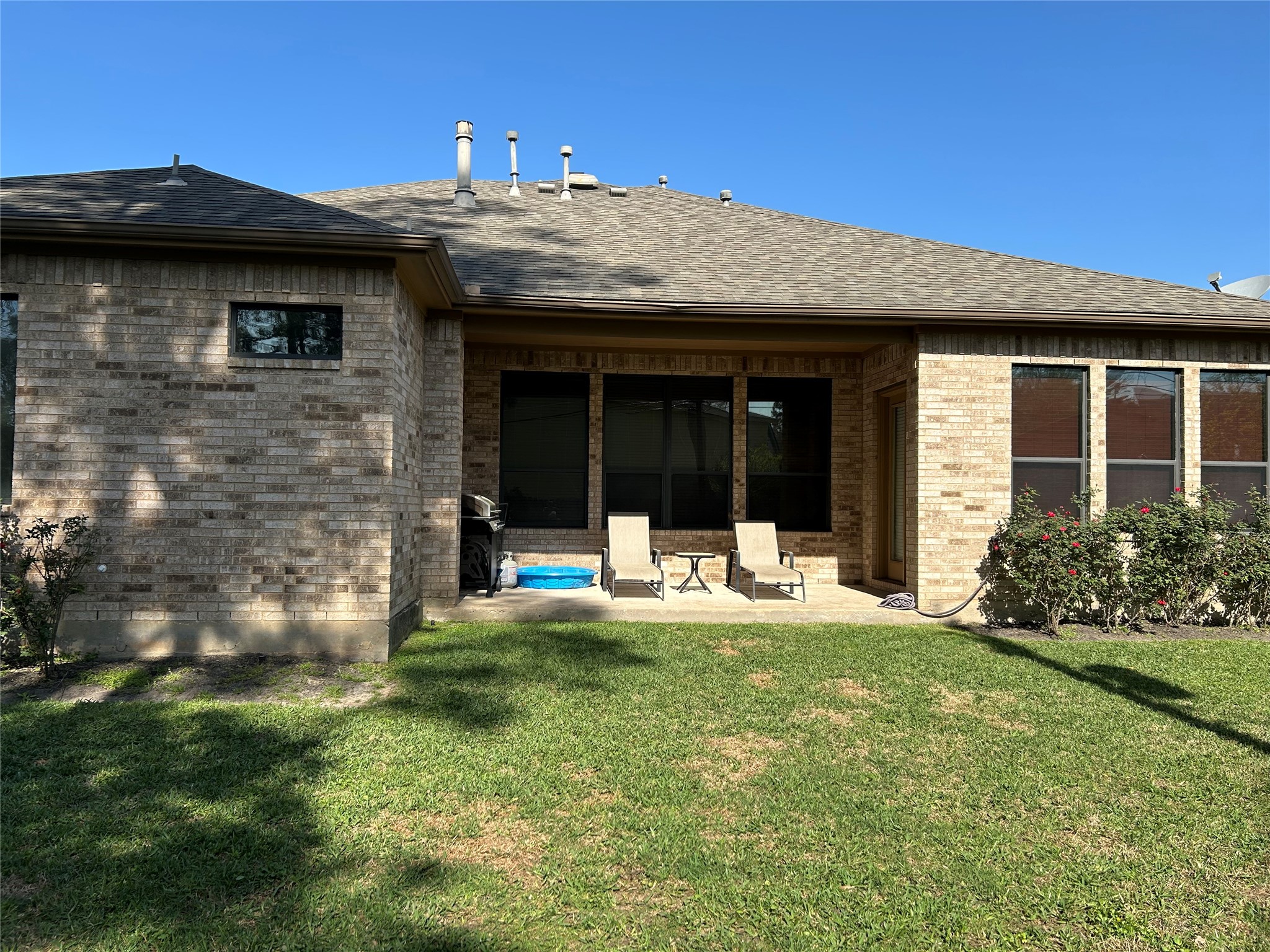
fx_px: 954
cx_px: 635
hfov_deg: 67.3
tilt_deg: +1.5
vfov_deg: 53.1
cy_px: 476
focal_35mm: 26
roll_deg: -0.8
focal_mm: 5.7
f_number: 1.5
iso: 50
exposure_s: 1/2513
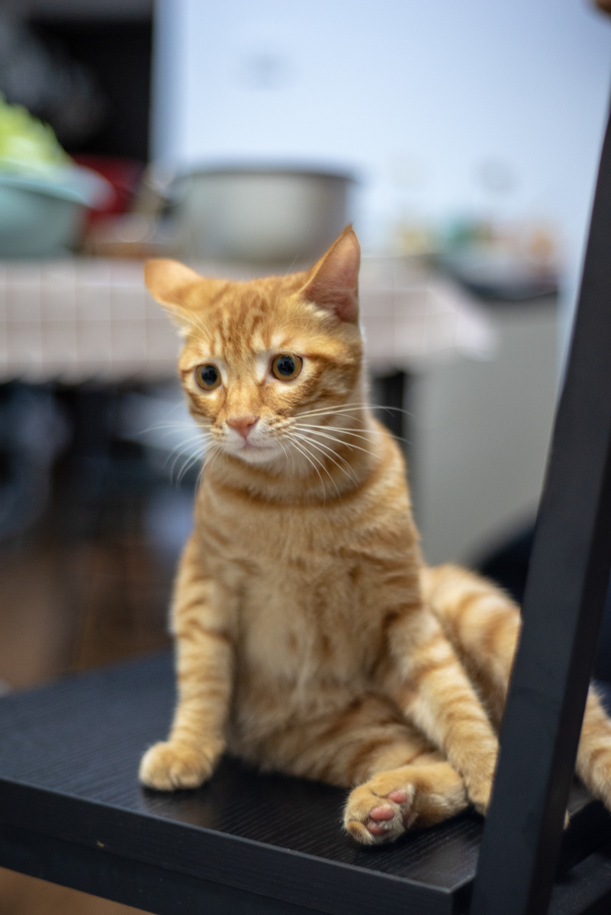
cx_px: 306
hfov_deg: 27.0
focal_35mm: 50
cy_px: 458
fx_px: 1272
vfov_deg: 39.6
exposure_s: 1/50
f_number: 1.8
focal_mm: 50
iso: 1800
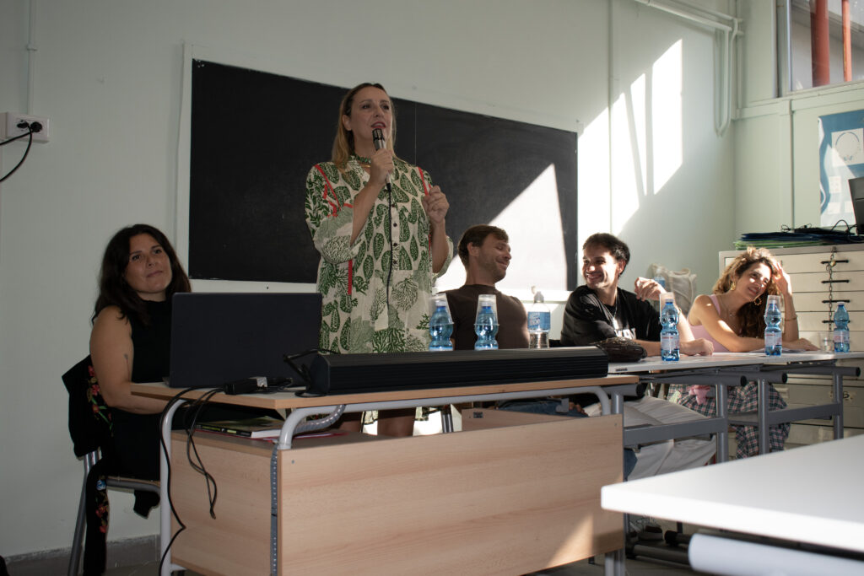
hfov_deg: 46.4
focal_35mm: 42
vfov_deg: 31.9
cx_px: 432
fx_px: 1008
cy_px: 288
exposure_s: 1/200
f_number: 5
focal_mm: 28
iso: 280
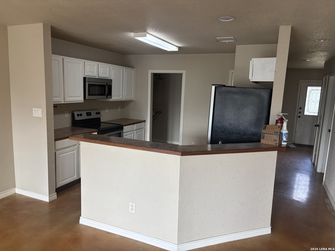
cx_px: 168
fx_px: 252
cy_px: 126
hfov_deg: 67.3
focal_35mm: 26
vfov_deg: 53.1
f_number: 1.6
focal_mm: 5.96
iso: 125
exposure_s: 1/104
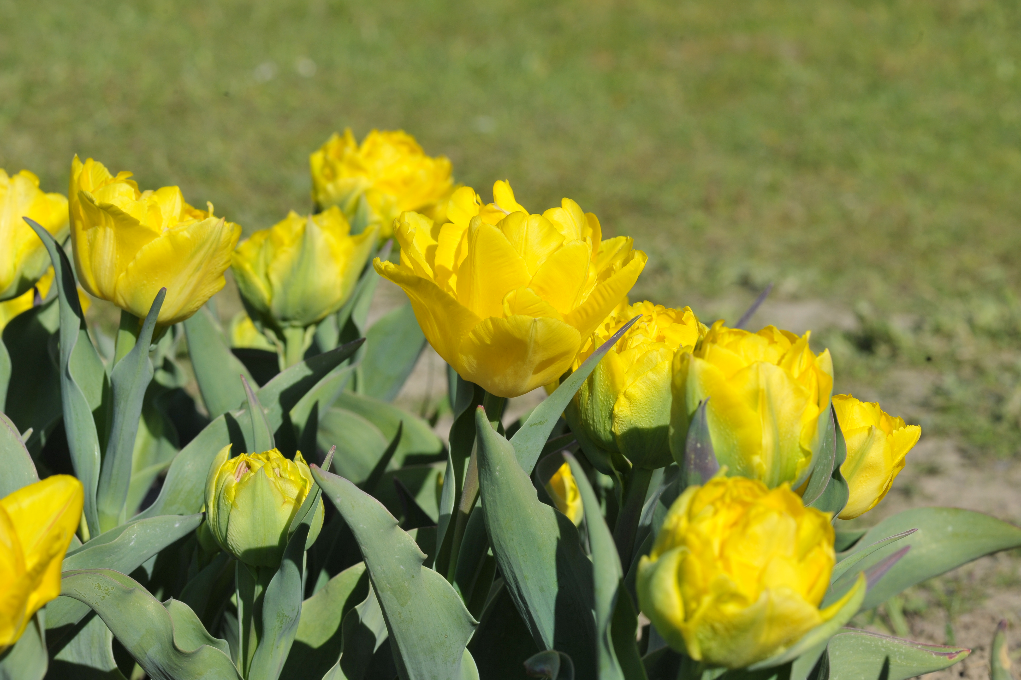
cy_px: 340
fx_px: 2976
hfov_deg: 19.5
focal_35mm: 105
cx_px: 510
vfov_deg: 13.0
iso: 500
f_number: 13
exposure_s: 1/640
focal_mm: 105
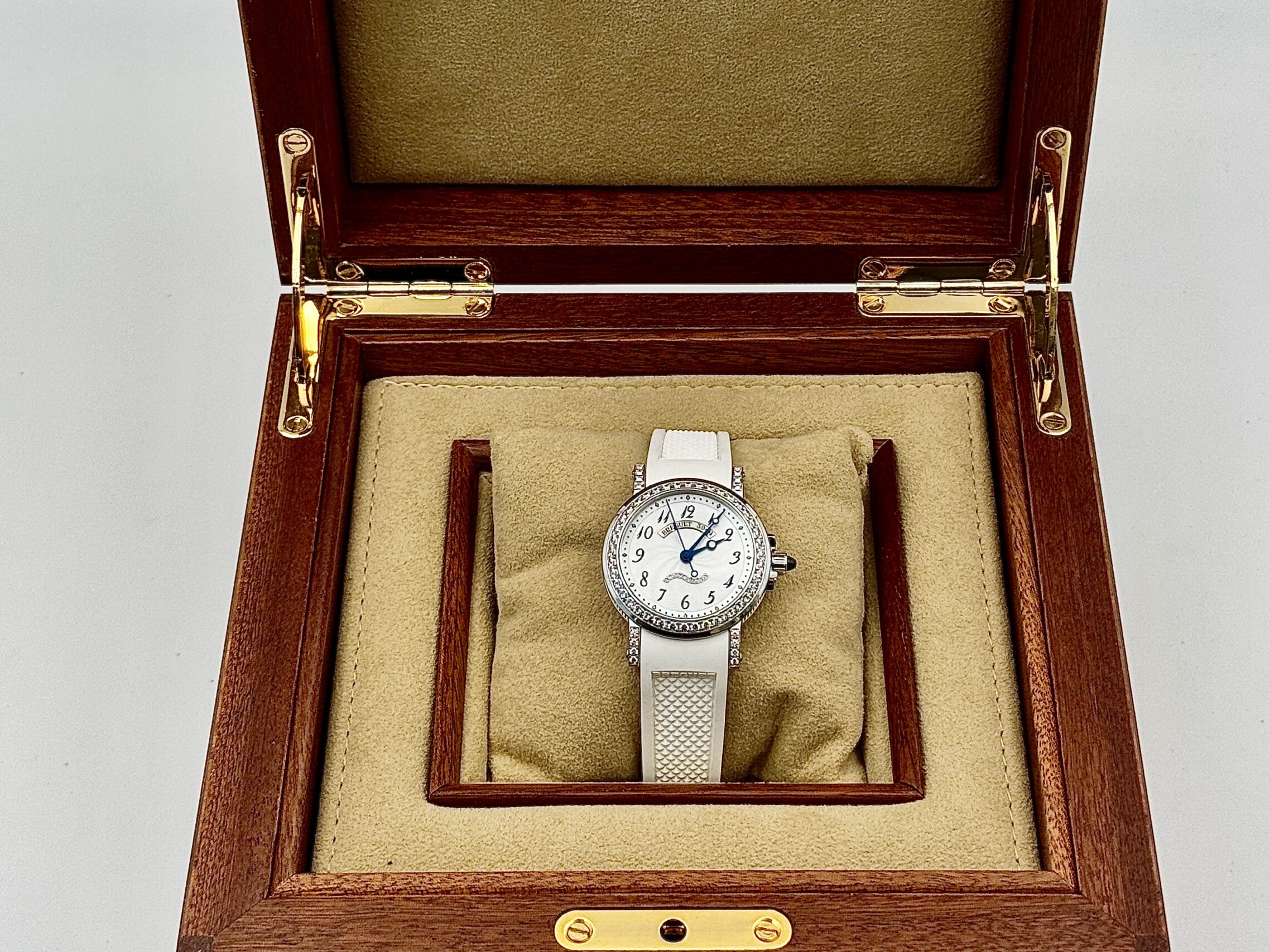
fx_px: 1981
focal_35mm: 54
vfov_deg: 27.0
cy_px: 430
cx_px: 674
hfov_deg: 35.5
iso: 64
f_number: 1.78
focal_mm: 6.76
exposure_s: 1/191
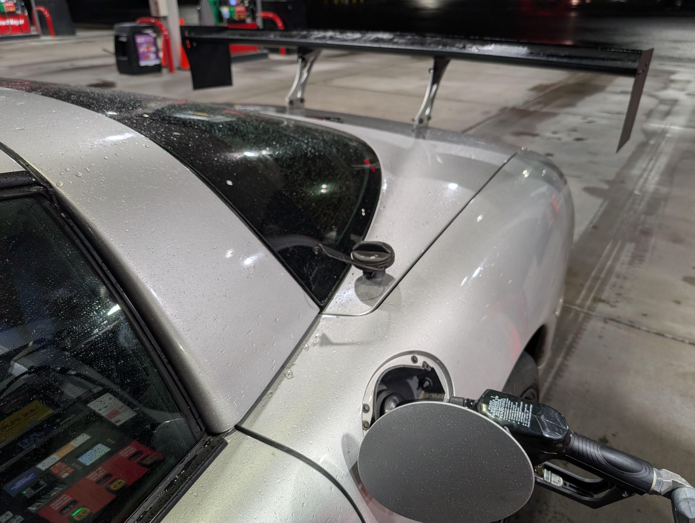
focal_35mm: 24
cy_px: 262
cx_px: 348
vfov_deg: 56.9
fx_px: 483
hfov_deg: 71.5
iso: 23
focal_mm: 6.9
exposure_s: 1/106
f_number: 1.68
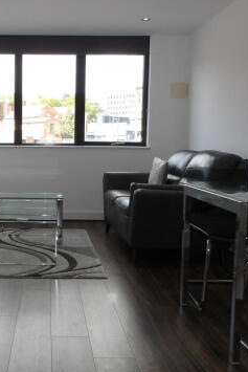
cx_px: 38
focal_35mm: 41
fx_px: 423
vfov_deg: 47.4
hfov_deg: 31.5
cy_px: 177
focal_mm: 4.3
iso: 100
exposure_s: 1/62
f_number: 4.1
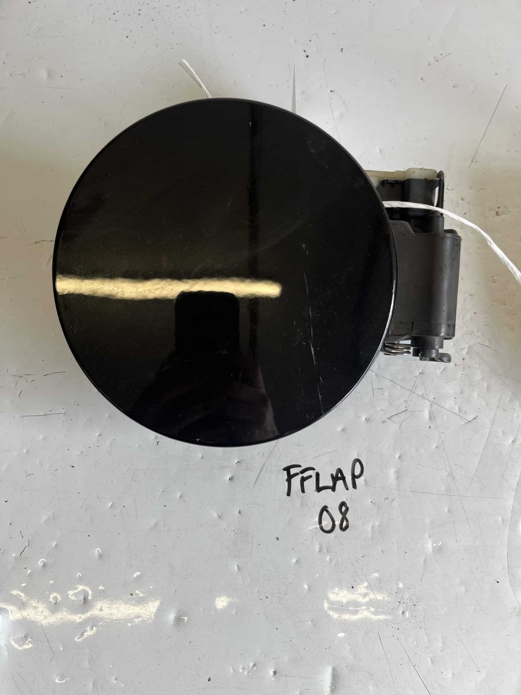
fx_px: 522
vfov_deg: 67.3
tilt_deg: -74.5
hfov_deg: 53.1
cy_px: 348
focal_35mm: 26
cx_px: 260
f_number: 1.6
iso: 32
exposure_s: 1/131
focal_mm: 5.1
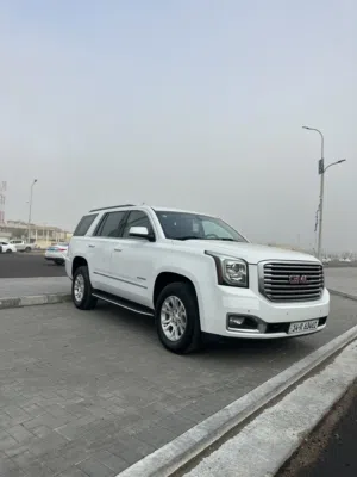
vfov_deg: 71.6
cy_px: 238
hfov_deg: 56.8
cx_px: 178
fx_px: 330
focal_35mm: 24
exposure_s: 1/3058
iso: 80
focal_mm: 6.86
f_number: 1.78
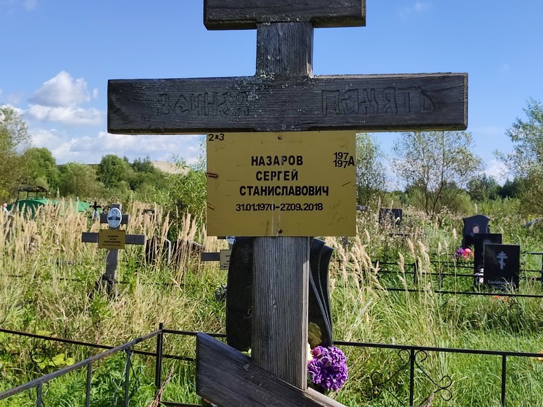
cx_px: 272
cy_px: 204
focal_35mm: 25
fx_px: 392
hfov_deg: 69.4
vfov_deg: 54.9
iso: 50
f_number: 1.9
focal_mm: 6.04
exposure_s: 1/553
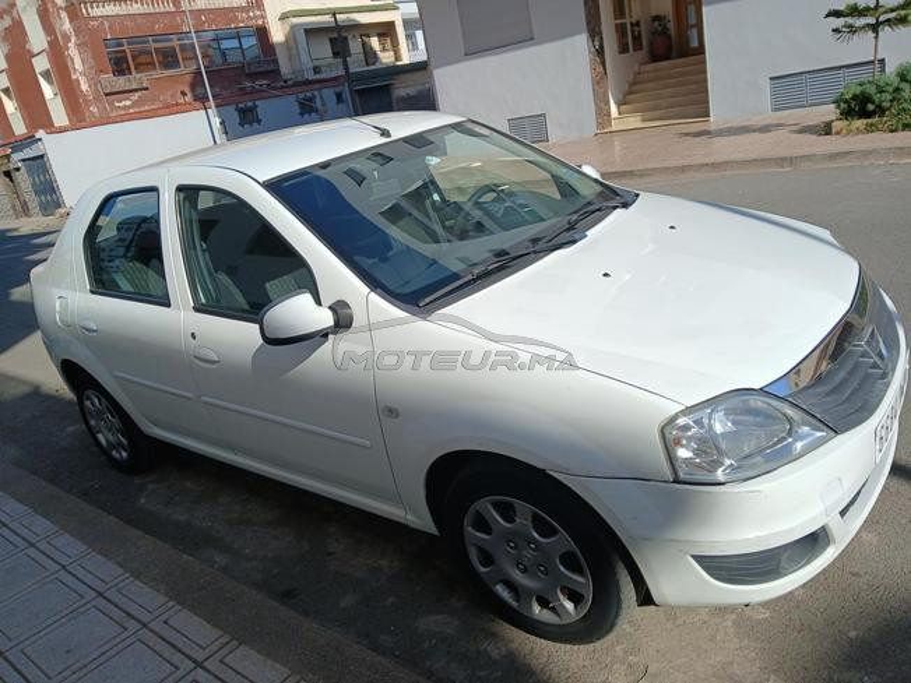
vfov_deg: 53.1
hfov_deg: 67.3
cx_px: 456
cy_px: 342
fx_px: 684
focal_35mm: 26
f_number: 1.8
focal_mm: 3.98
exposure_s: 1/791
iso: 20
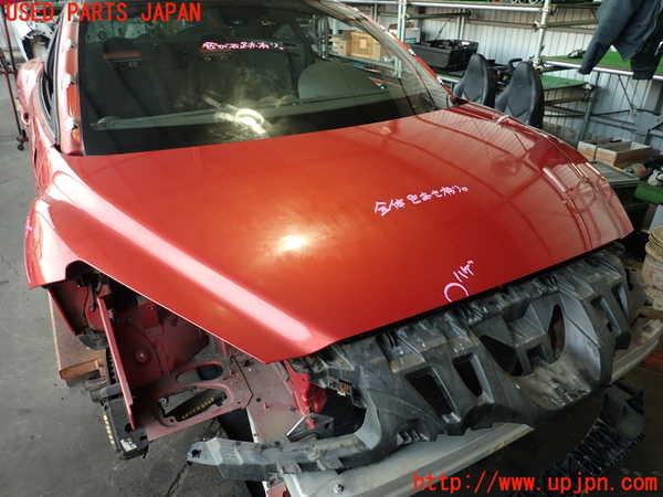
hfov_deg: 69.4
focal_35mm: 25
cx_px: 332
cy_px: 248
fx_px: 479
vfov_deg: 54.9
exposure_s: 1/60
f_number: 2
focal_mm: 4.5
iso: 160
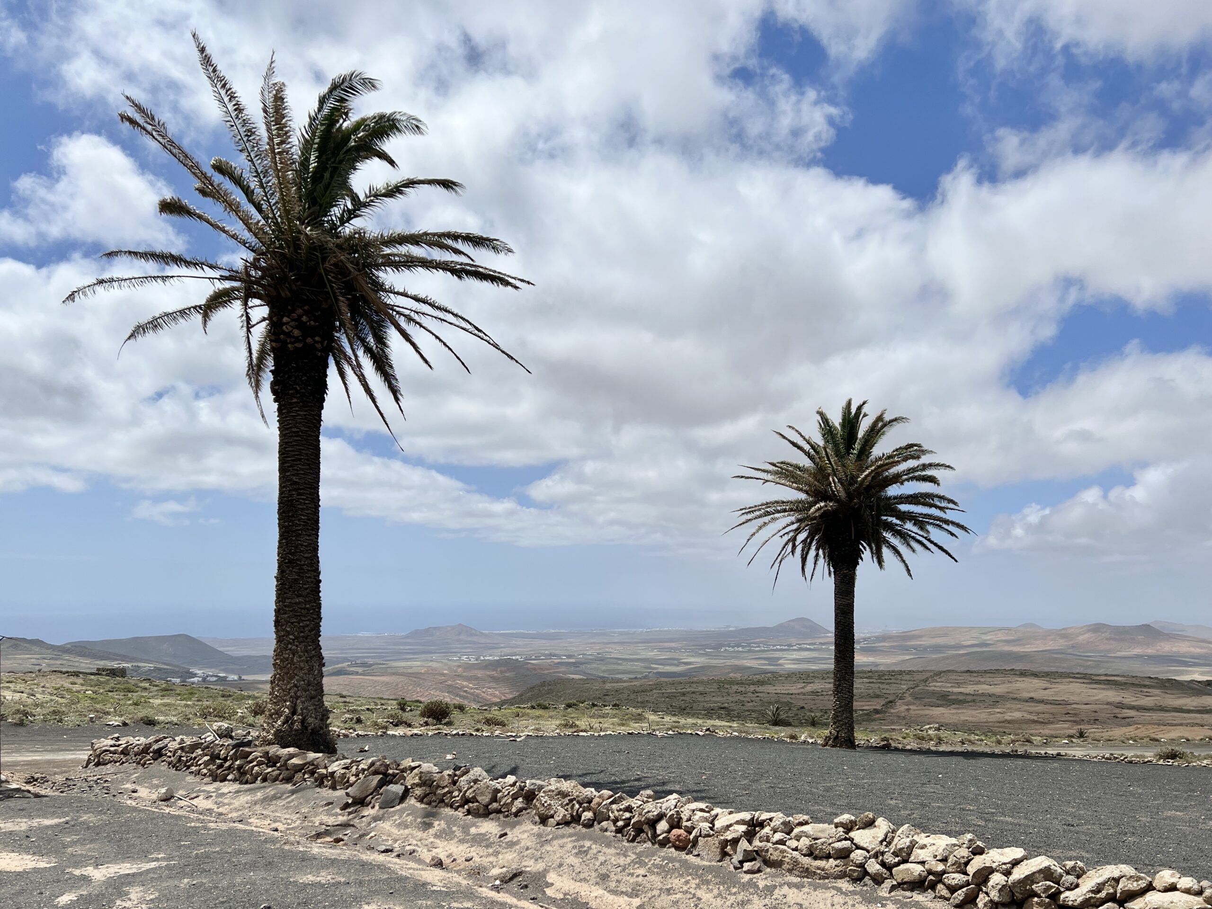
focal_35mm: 26
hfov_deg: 67.3
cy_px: 454
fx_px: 910
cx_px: 606
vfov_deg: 53.1
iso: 50
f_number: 1.5
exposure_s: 1/12658
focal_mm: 5.7
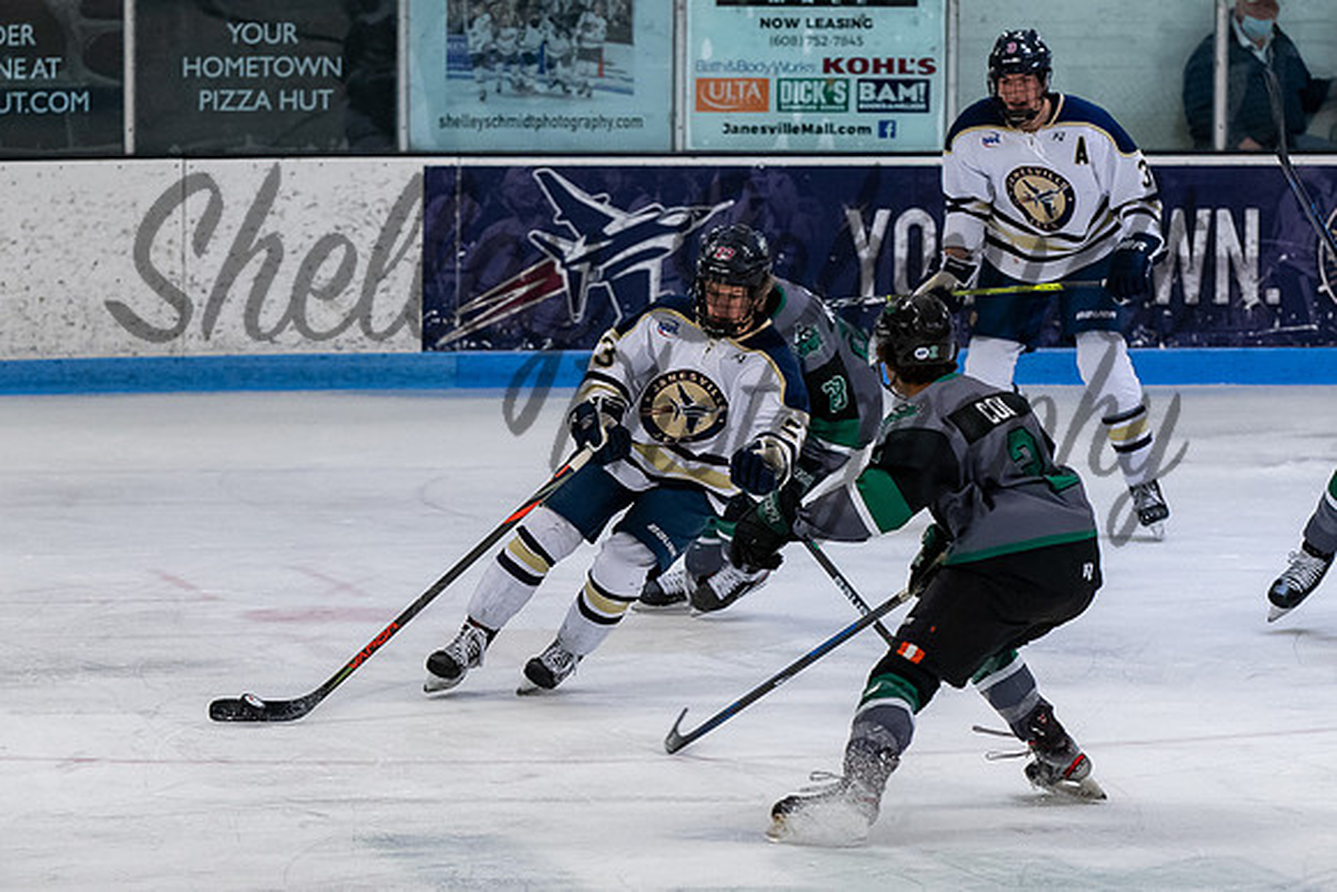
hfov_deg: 7.8
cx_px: 496
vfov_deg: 5.2
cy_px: 373
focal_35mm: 265
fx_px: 9852
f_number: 3.5
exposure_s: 1/800
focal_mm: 125
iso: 1800
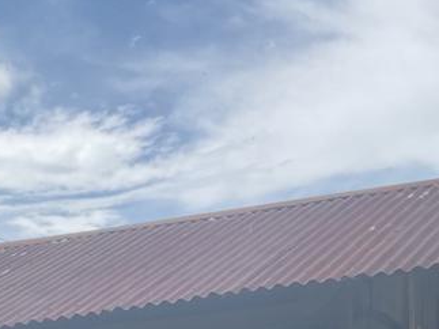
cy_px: 536
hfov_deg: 19.0
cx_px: 153
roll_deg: +1.1
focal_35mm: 103
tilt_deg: +1.2
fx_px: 1306
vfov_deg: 13.3
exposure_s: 1/683
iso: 16
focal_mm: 3
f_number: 1.8
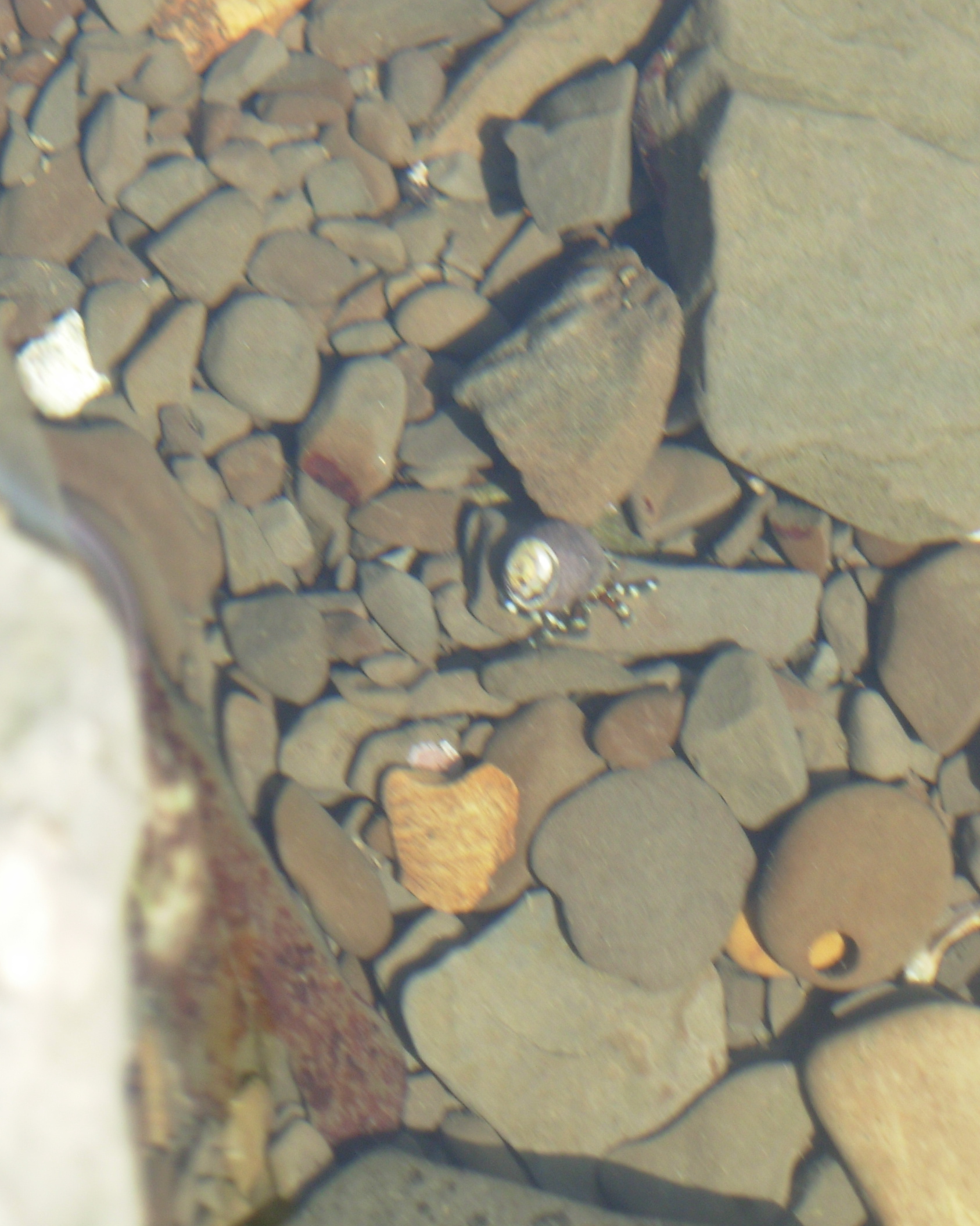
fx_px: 5765
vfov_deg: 12.1
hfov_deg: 9.7
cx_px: 539
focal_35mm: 159
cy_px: 613
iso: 50
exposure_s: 1/90.5
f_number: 4.3
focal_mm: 20.2
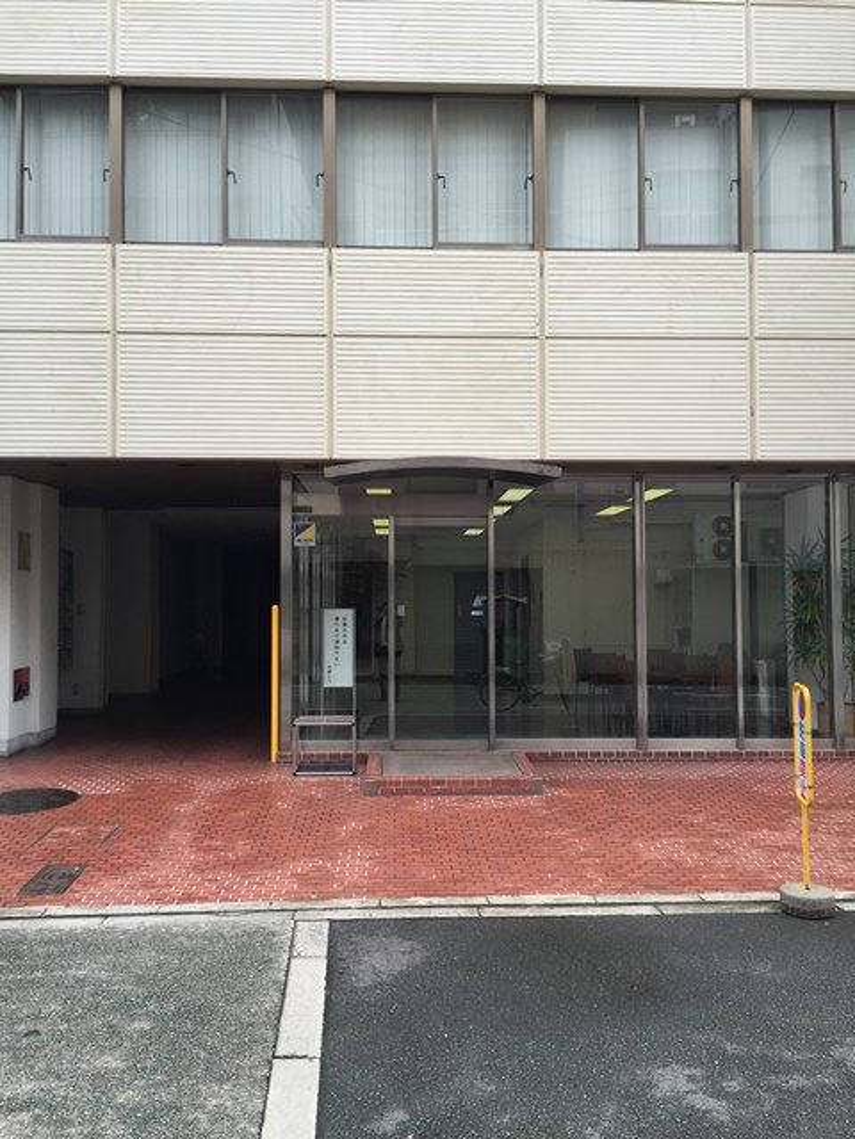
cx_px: 428
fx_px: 955
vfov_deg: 61.7
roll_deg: +1.5
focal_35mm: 29
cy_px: 570
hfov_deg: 48.2
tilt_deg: +4.6
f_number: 2.2
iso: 32
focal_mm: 4.15
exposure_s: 1/363
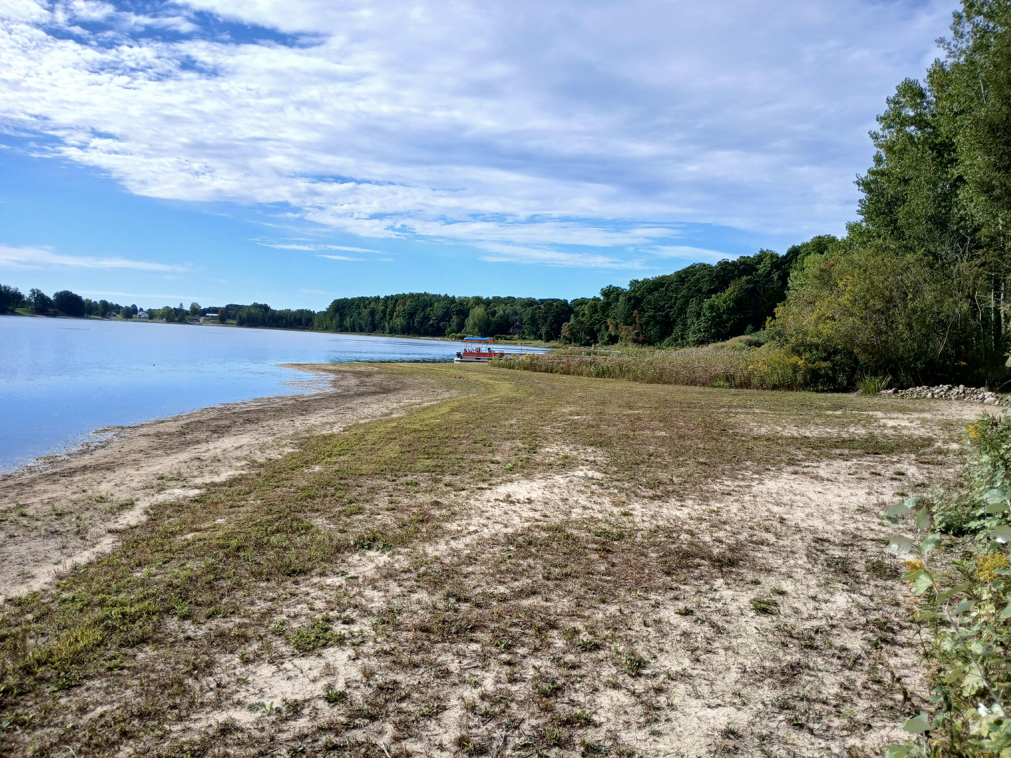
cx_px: 506
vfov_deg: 53.1
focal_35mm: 26
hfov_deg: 67.3
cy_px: 379
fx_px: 759
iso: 20
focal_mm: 3.98
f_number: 1.8
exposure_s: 1/678
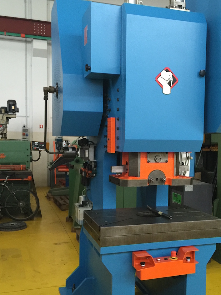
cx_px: 135
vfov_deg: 45.7
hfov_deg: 35.0
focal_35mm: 41
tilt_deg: -2.7
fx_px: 349
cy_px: 163
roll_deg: -1.6
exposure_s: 1/17
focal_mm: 4.15
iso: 125
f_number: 2.2
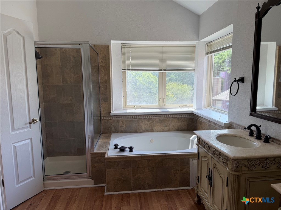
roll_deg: -0.7
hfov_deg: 71.6
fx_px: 195
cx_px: 140
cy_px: 105
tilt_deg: -7.6
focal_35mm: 24
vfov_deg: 56.8
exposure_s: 1/464
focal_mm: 6.76
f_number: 1.78
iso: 80
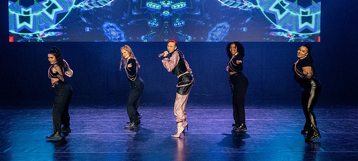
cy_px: 85
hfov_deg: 30.4
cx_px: 179
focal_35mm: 73
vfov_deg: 14.0
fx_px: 658
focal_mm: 42
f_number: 4
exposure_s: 1/200
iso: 5000
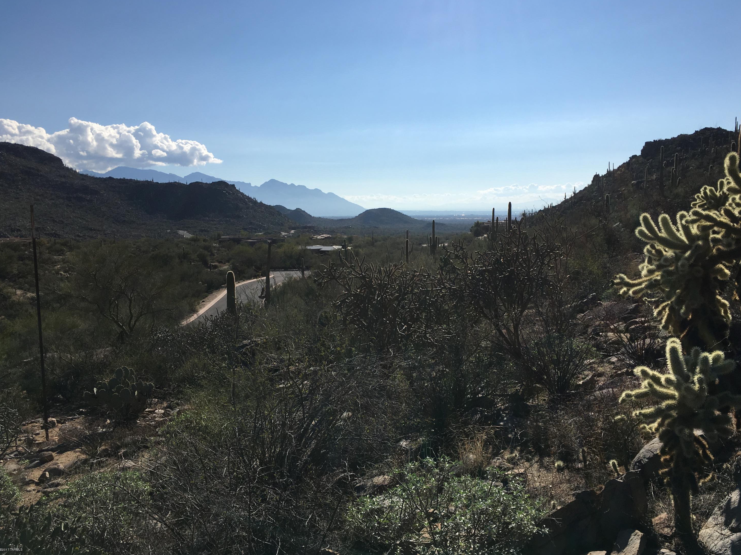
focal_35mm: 30
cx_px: 381
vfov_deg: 46.8
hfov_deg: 60.0
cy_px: 280
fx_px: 642
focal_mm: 4.15
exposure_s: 1/3846
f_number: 2.2
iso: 25
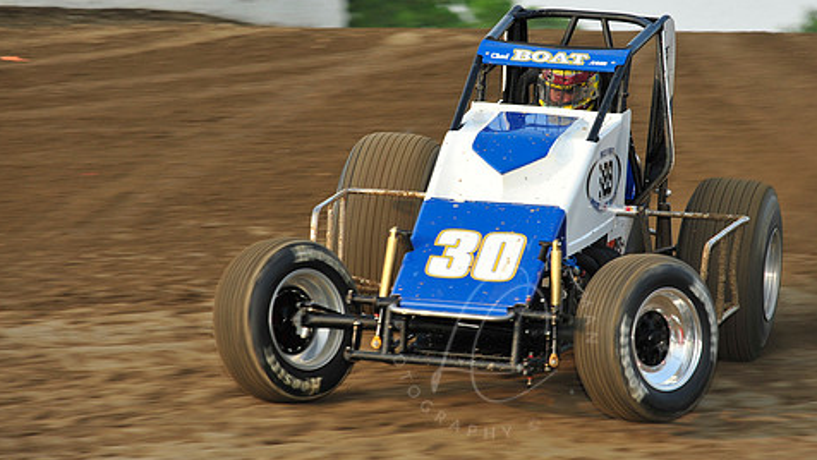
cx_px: 493
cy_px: 177
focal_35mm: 236
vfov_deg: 5.1
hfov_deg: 9.1
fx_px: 5114
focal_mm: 185
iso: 400
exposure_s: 1/320
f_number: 8
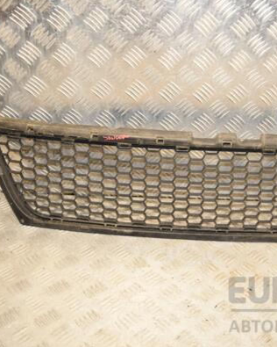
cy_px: 173
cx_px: 212
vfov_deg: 39.5
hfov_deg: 31.4
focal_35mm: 47
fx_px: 482
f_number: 5.6
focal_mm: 22
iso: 800
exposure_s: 1/200
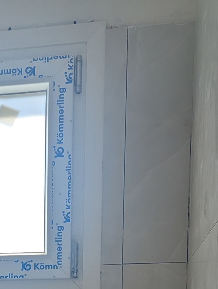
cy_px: 419
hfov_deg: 18.0
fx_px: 670
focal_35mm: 80
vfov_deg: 21.1
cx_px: -6
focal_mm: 6.81
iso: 39
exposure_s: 1/384
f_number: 1.85
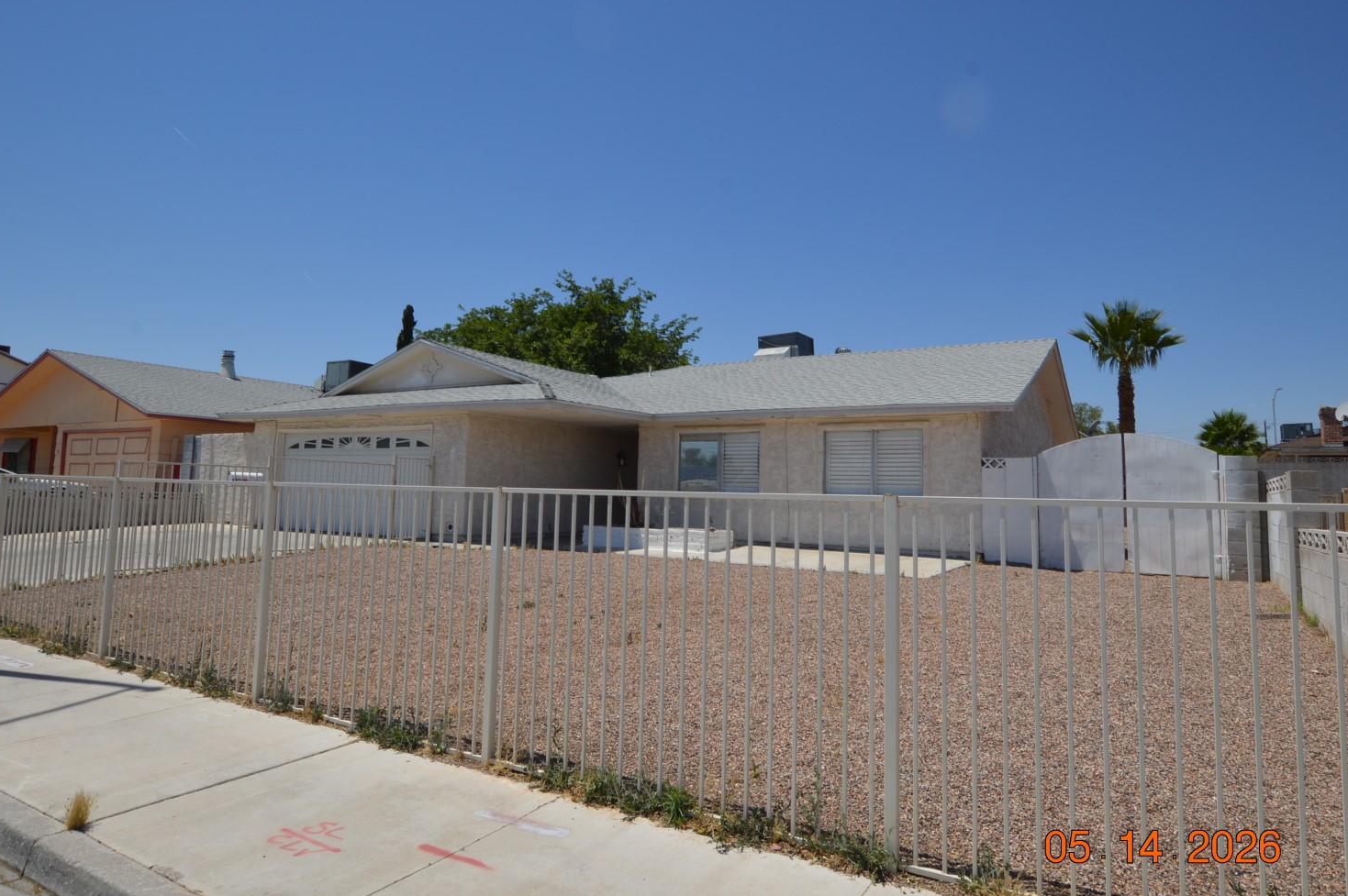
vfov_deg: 58.1
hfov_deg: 79.8
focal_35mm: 22
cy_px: 425
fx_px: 806
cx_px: 675
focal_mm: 13
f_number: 13
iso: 100
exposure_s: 1/200
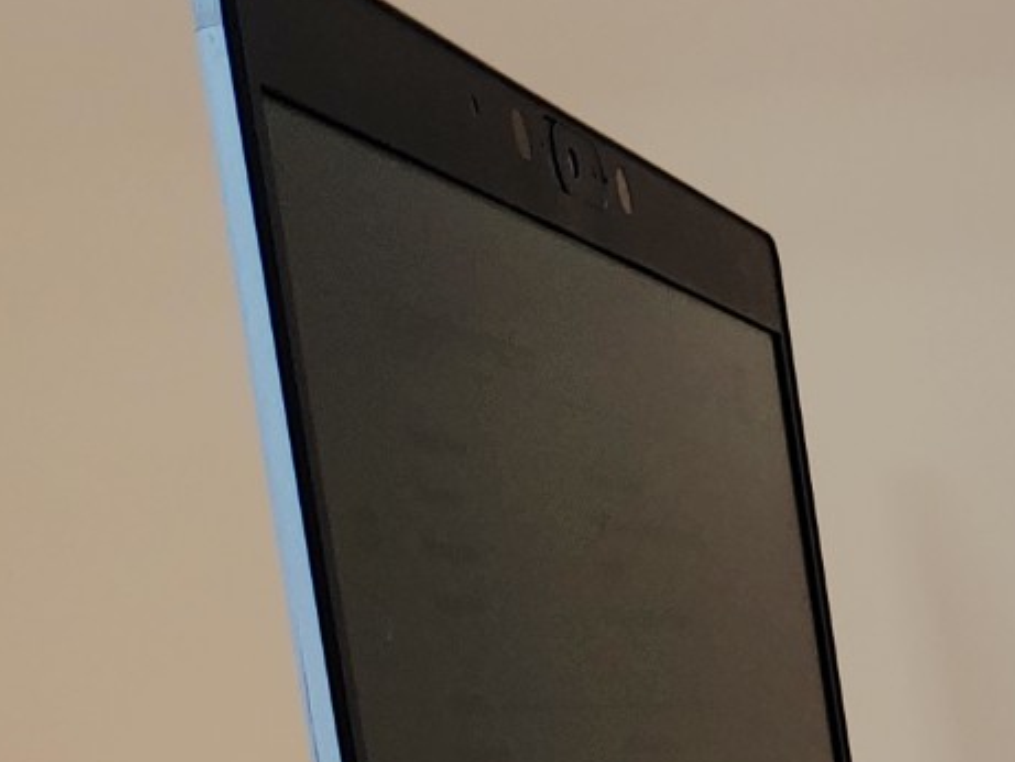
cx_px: 1418
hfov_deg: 14.6
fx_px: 3754
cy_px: 962
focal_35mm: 128
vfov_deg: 11.3
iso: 50
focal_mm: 4.36
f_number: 1.8
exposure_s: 1/77
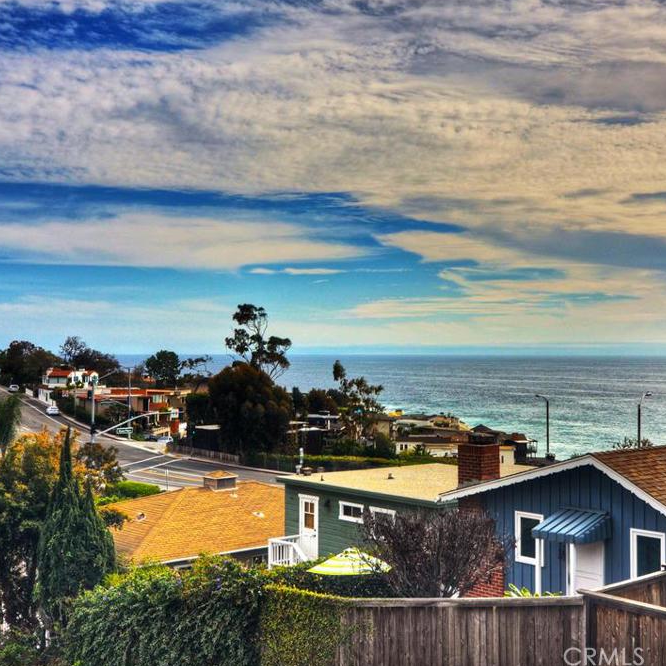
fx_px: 1023
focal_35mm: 47
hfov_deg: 35.7
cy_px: 331
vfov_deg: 36.1
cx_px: 437
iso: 200
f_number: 8
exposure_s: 1/1000
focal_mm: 24
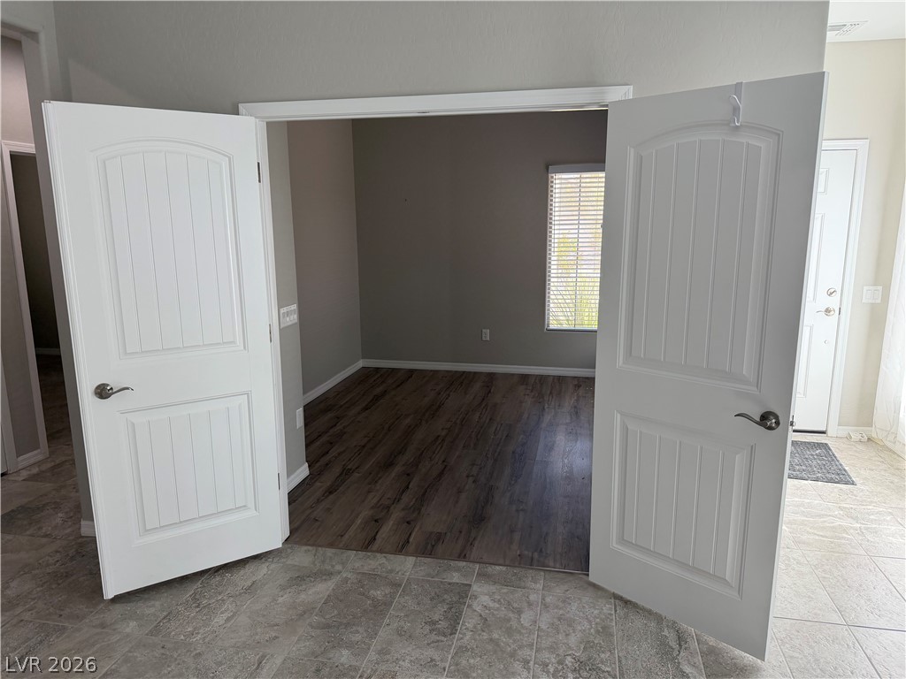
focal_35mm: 24
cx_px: 453
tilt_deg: -11.7
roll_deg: +0.1
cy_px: 340
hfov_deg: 71.6
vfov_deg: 56.8
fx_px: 628
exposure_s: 1/214
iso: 160
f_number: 1.78
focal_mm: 6.76
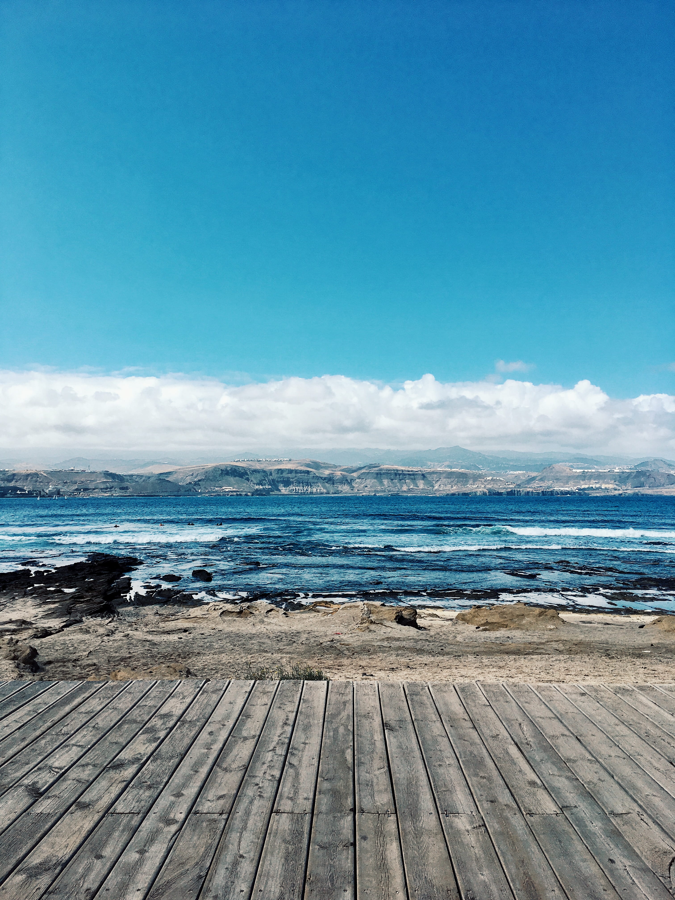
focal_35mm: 29
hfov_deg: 48.2
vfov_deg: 61.7
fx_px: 754
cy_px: 450
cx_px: 338
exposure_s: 1/1972
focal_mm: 4.15
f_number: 2.2
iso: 25
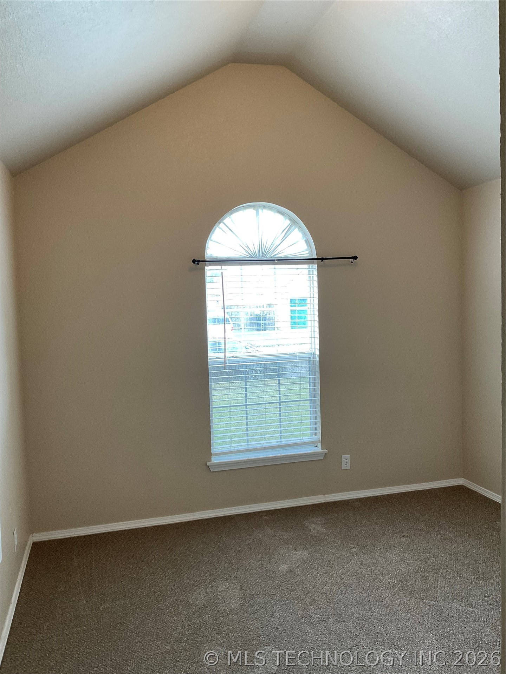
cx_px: 253
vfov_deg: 61.7
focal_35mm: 29
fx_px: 565
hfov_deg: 48.2
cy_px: 337
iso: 64
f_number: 1.8
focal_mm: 3
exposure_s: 1/60
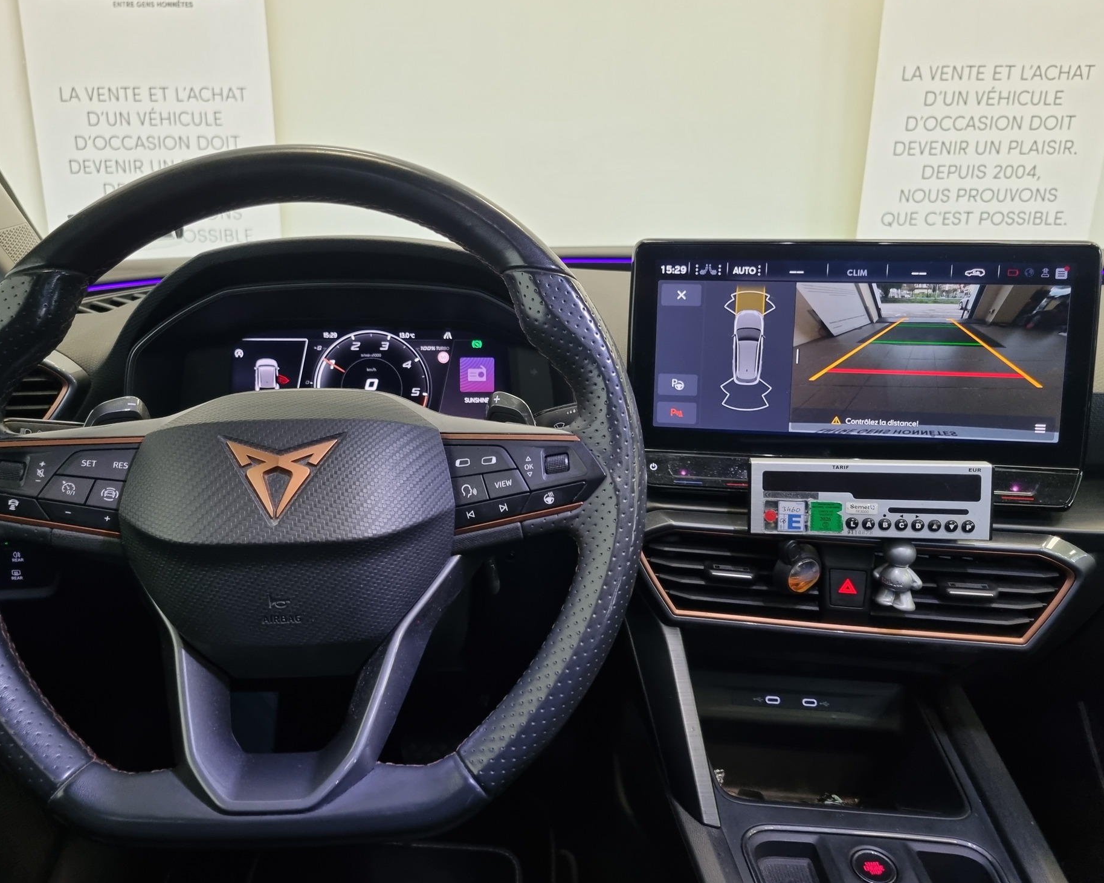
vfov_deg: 51.5
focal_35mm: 28
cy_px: 431
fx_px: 915
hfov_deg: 62.1
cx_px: 510
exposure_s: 1/50
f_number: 1.8
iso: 250
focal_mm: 5.4
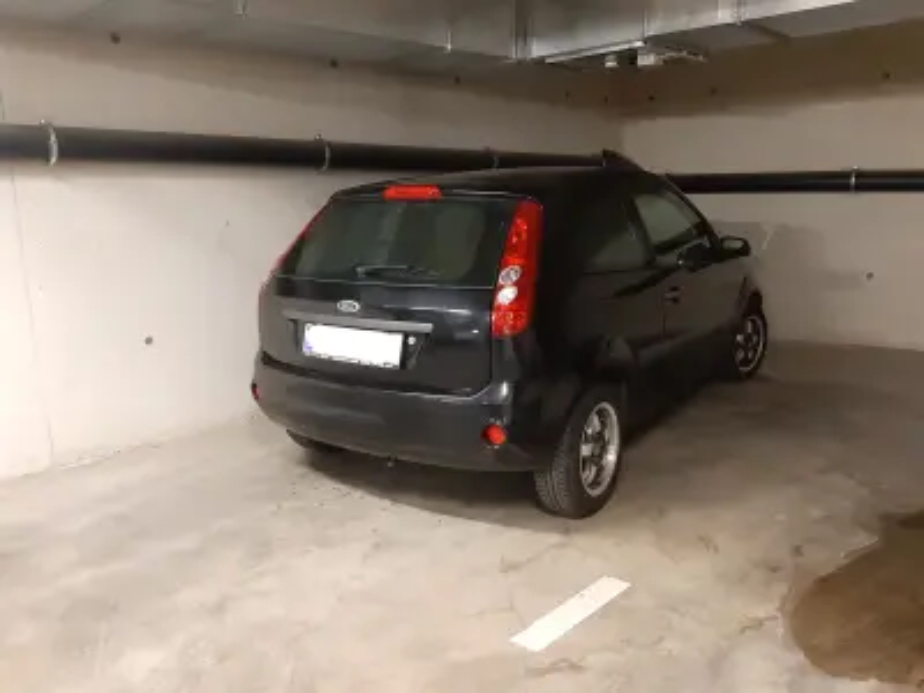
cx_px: 462
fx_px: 721
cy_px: 346
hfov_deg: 65.3
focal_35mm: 27
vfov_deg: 51.4
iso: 400
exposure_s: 1/25
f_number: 1.7
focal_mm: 3.93
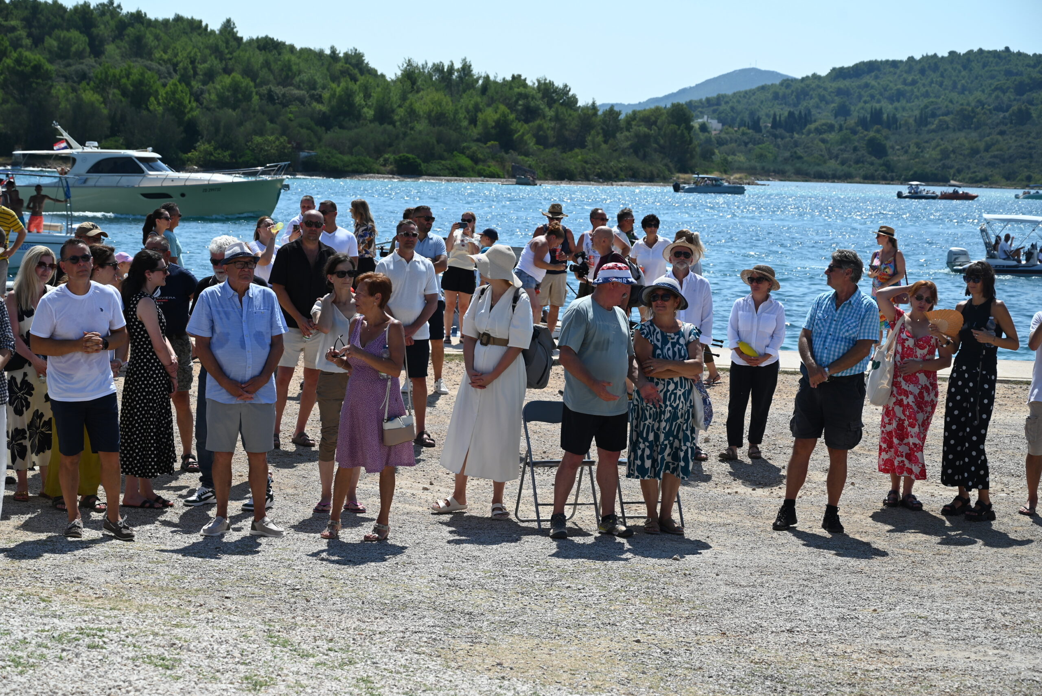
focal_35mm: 70
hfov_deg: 28.8
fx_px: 2027
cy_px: 348
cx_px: 521
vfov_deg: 19.5
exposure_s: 1/640
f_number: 6.3
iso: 100
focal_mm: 70
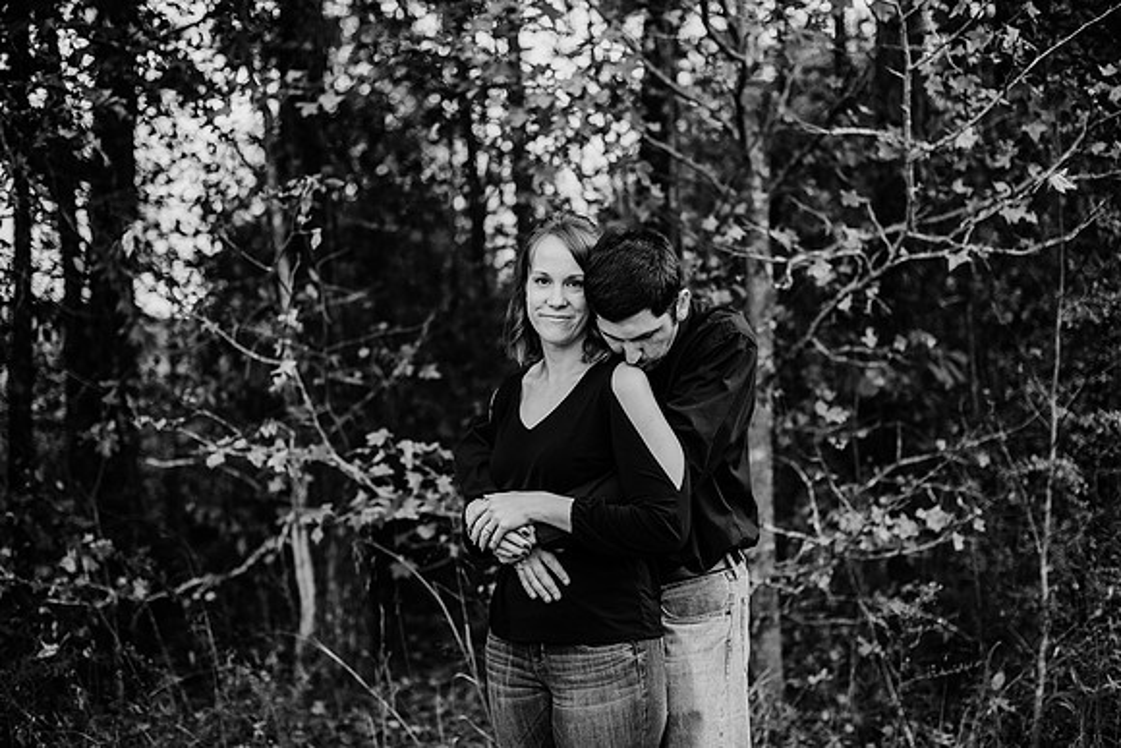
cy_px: 374
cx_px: 560
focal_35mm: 50
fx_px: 1557
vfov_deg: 27.0
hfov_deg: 39.6
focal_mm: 50
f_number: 2.2
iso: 320
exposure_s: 1/800
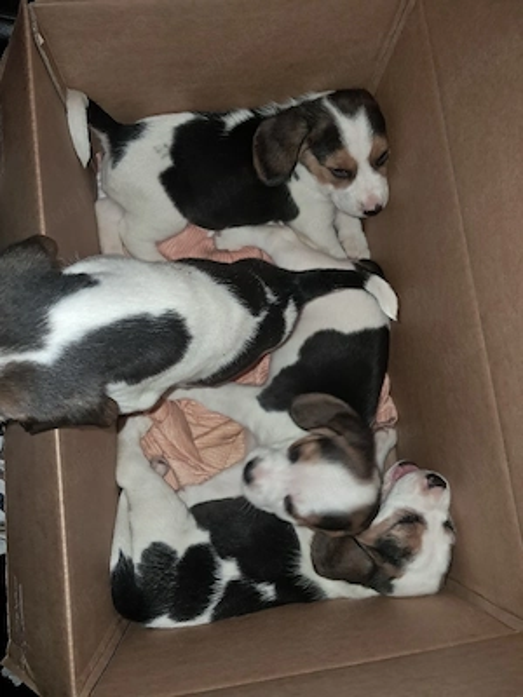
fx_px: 544
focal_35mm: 27
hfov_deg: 51.4
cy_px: 348
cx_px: 262
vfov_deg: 65.3
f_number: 1.8
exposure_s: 1/50
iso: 125
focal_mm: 4
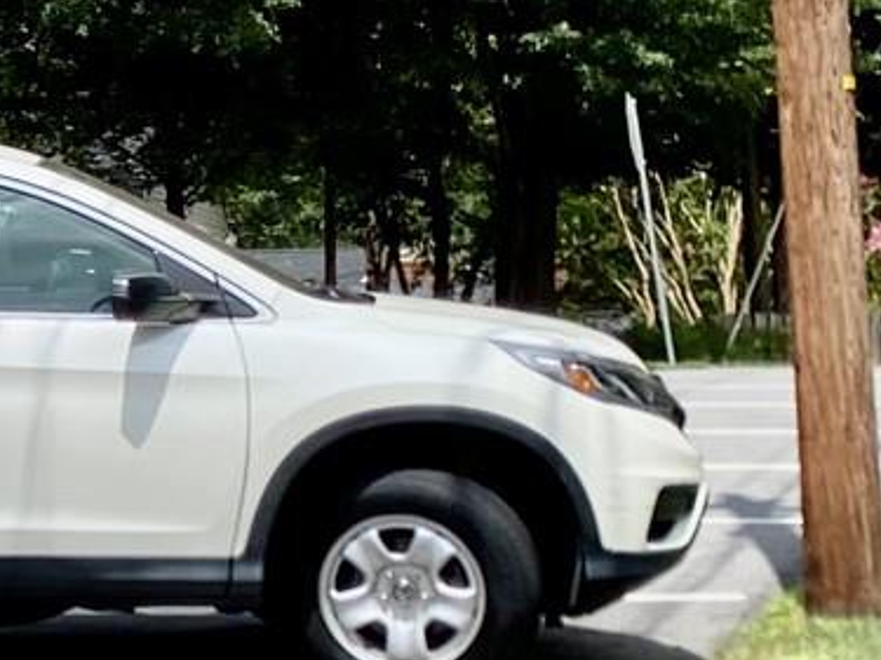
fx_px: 3613
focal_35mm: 142
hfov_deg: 12.2
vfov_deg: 10.4
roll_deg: -1.1
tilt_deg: +3.6
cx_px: -902
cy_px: 336
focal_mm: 4.25
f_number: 1.8
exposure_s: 1/2513
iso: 32
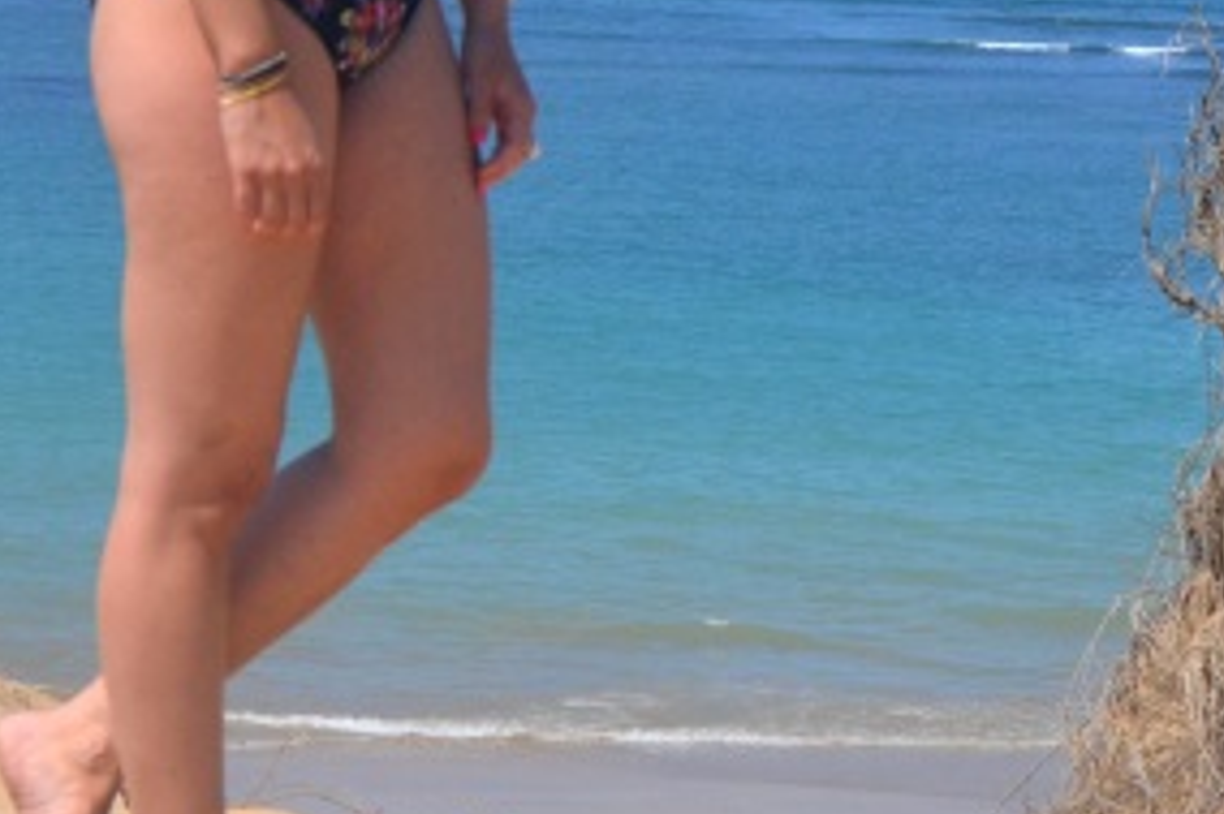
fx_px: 5283
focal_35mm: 155
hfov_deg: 13.2
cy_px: -30
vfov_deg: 8.8
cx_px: 677
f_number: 7.1
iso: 360
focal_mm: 35
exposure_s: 1/2000
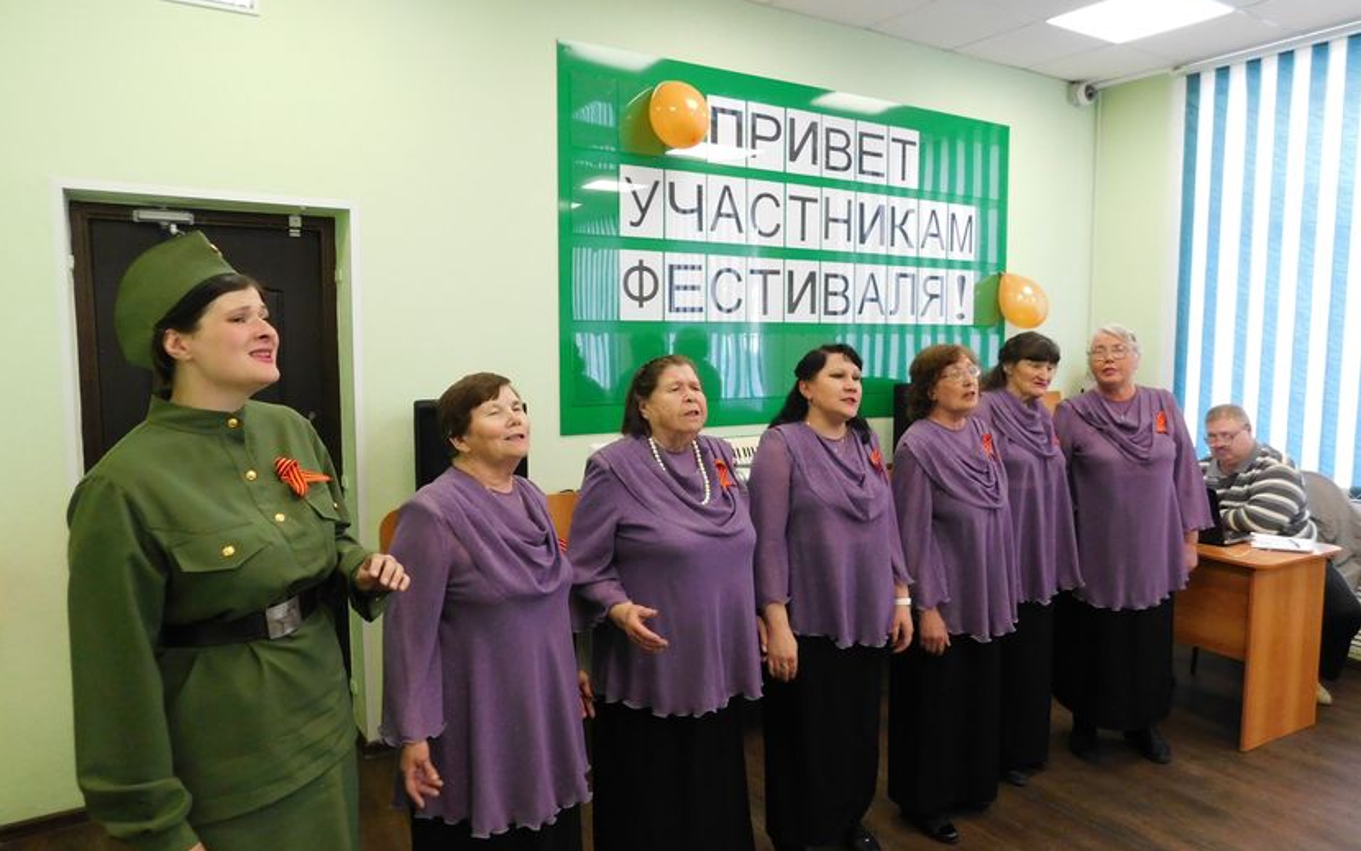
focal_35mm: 25
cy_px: 432
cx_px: 693
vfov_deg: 49.3
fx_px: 927
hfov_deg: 72.5
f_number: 3
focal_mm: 4
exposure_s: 1/30
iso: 360
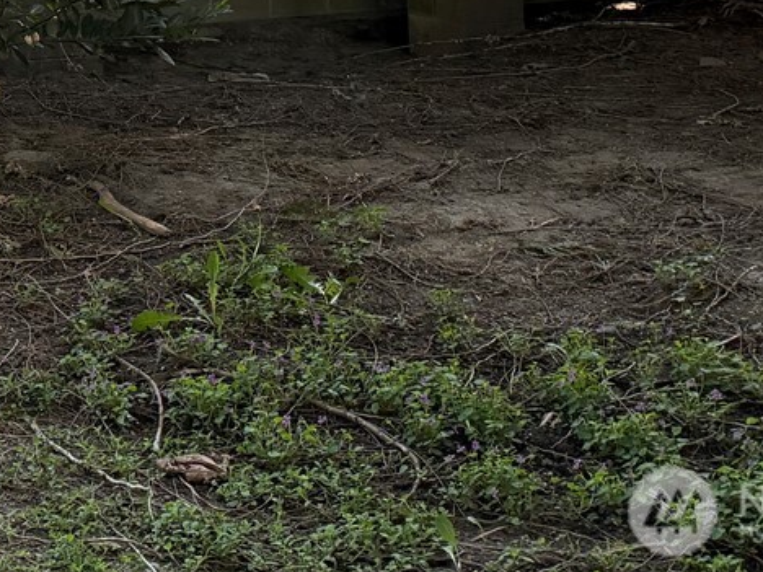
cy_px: -401
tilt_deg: +5.1
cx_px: -253
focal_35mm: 82
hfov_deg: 21.4
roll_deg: +1.4
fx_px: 1807
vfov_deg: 15.8
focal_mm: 6.76
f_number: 1.78
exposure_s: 1/128
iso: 200
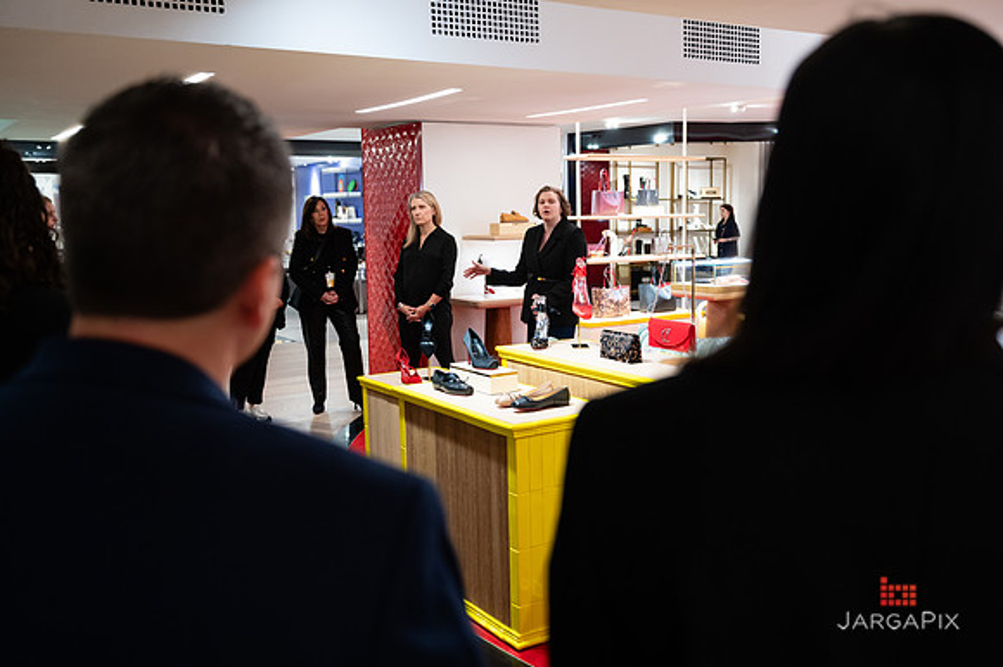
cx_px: 502
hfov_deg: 55.8
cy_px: 334
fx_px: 947
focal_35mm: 34
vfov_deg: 38.8
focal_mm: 32.5
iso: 1600
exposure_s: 1/160
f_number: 3.2
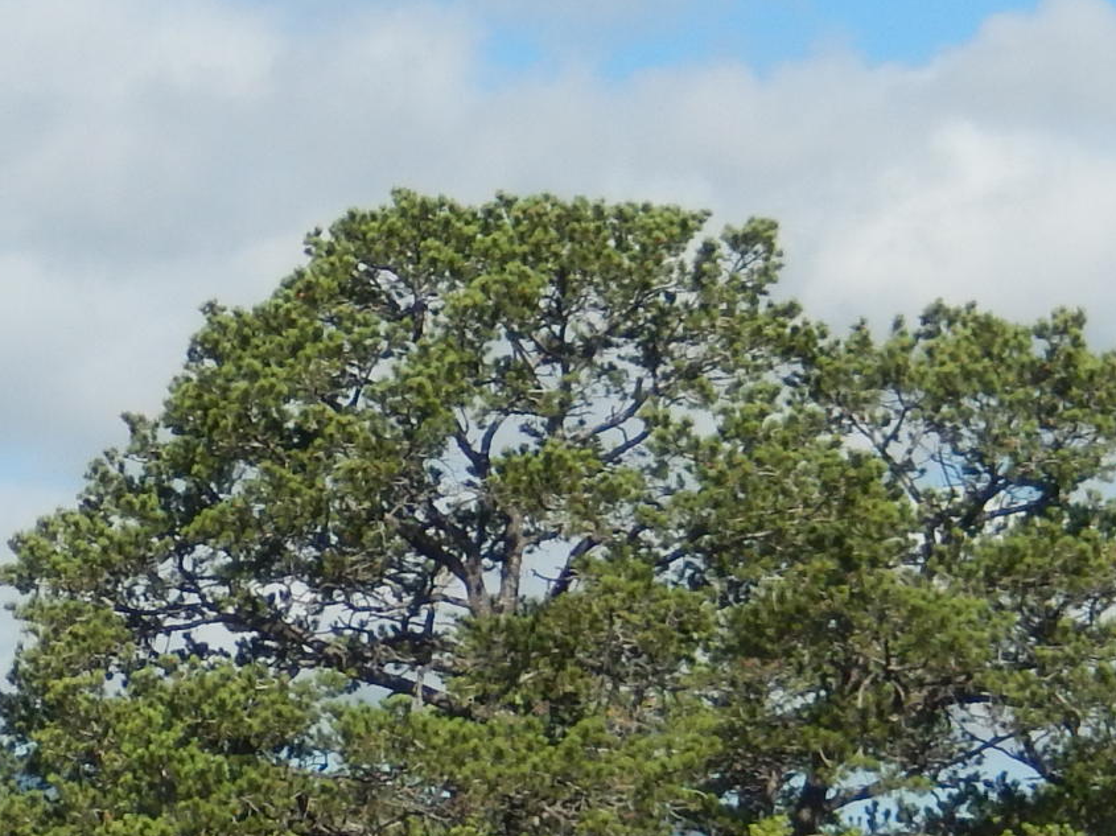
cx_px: -703
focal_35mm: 206
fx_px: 6638
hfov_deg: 9.3
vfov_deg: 7.2
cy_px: 458
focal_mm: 10.4
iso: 125
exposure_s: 1/800
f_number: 4.6
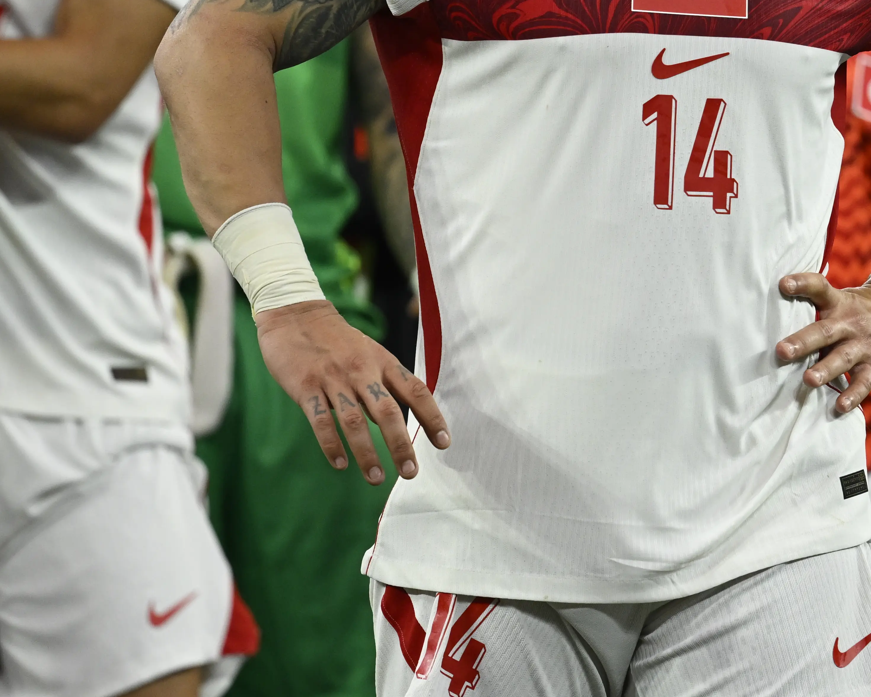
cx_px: 550
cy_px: 220
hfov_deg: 1.2
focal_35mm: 1583
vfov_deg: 1.0
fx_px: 40803
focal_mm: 600
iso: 1600
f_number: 4
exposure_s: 1/1000
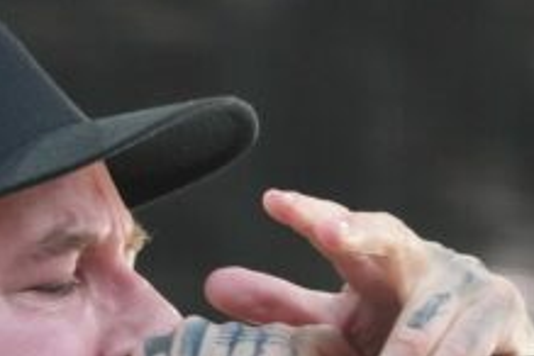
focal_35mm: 1029
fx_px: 15262
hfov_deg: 2.0
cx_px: 37
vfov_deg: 1.3
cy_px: 283
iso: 4000
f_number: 6.3
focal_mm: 196
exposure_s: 1/320
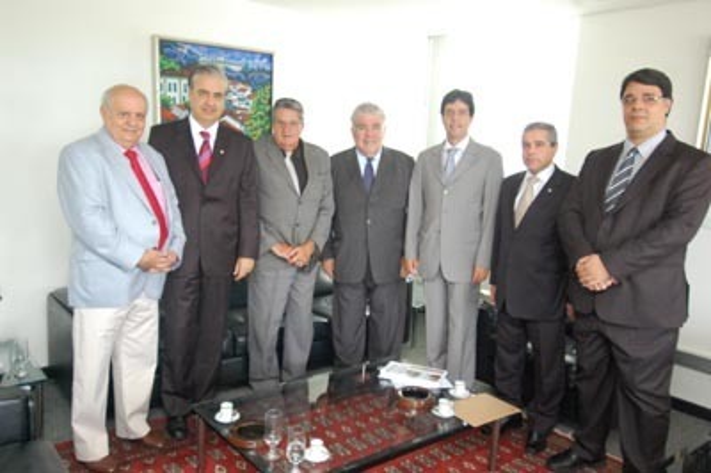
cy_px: 236
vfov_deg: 43.5
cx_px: 356
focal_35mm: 30
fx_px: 592
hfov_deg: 62.0
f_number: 4
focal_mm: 20
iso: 1600
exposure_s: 1/50
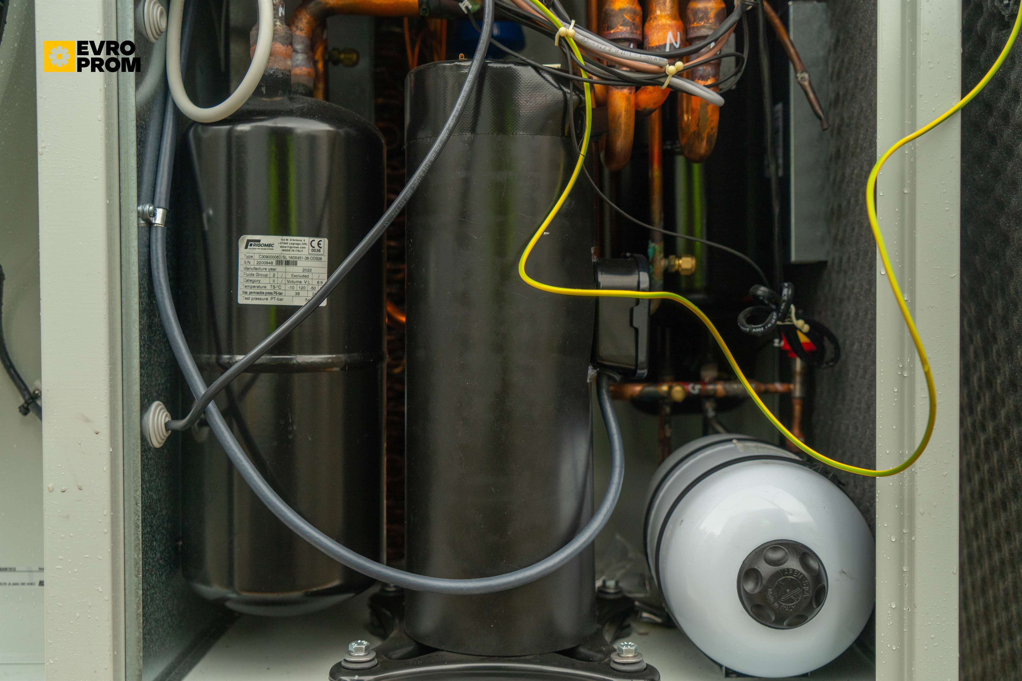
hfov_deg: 50.7
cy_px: 340
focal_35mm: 38
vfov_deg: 35.1
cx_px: 511
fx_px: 1079
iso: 400
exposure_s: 1/125
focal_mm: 38
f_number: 4
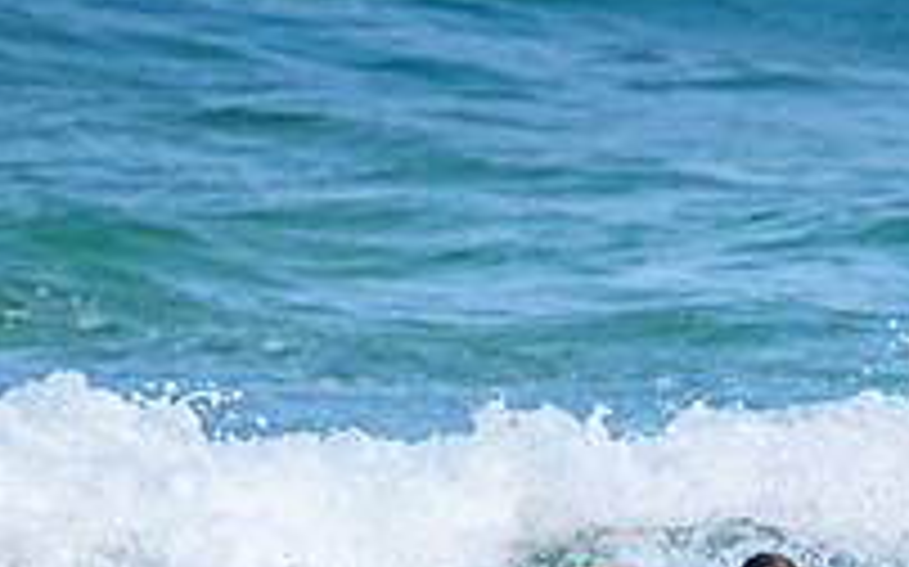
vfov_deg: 0.5
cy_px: 740
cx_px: 705
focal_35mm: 2560
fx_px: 63384
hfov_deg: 0.8
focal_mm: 800
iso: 1800
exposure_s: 1/2000
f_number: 11
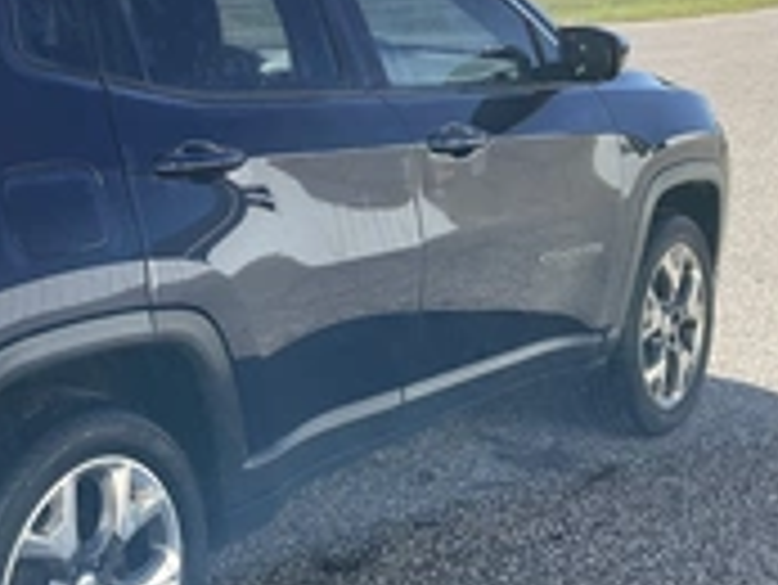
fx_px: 1507
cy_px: 243
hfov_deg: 27.4
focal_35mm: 67
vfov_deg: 21.9
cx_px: 13
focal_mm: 3
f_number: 1.8
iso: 25
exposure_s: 1/613
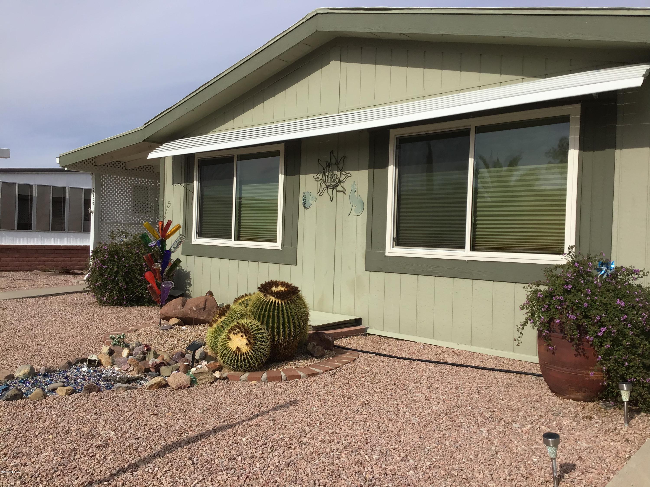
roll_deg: -2.2
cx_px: 325
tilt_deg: -5.6
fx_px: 582
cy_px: 244
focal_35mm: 31
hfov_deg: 58.4
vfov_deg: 45.4
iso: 25
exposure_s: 1/2203
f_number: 2.4
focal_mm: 3.3
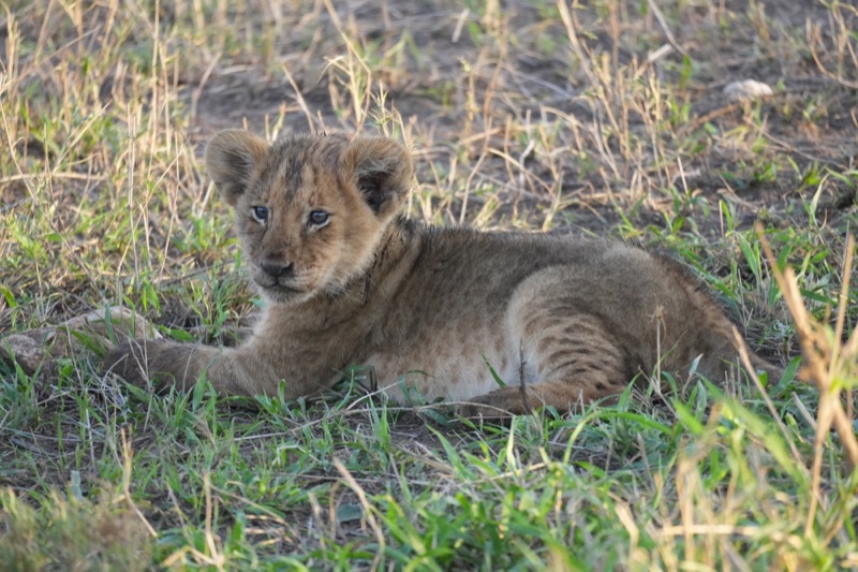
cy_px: 286
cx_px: 429
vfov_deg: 2.6
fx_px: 12509
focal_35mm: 525
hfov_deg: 3.9
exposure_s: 1/500
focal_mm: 350
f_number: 6.3
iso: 2500
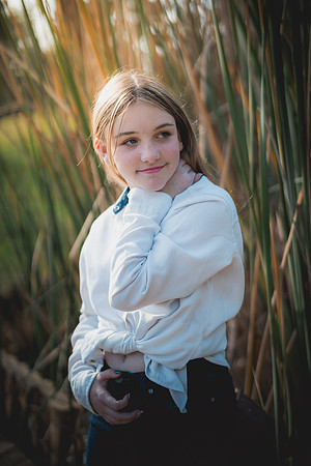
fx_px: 648
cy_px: 233
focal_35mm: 50
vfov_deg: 39.6
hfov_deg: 27.0
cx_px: 156
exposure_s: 1/4000
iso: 250
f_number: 1.4
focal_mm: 50
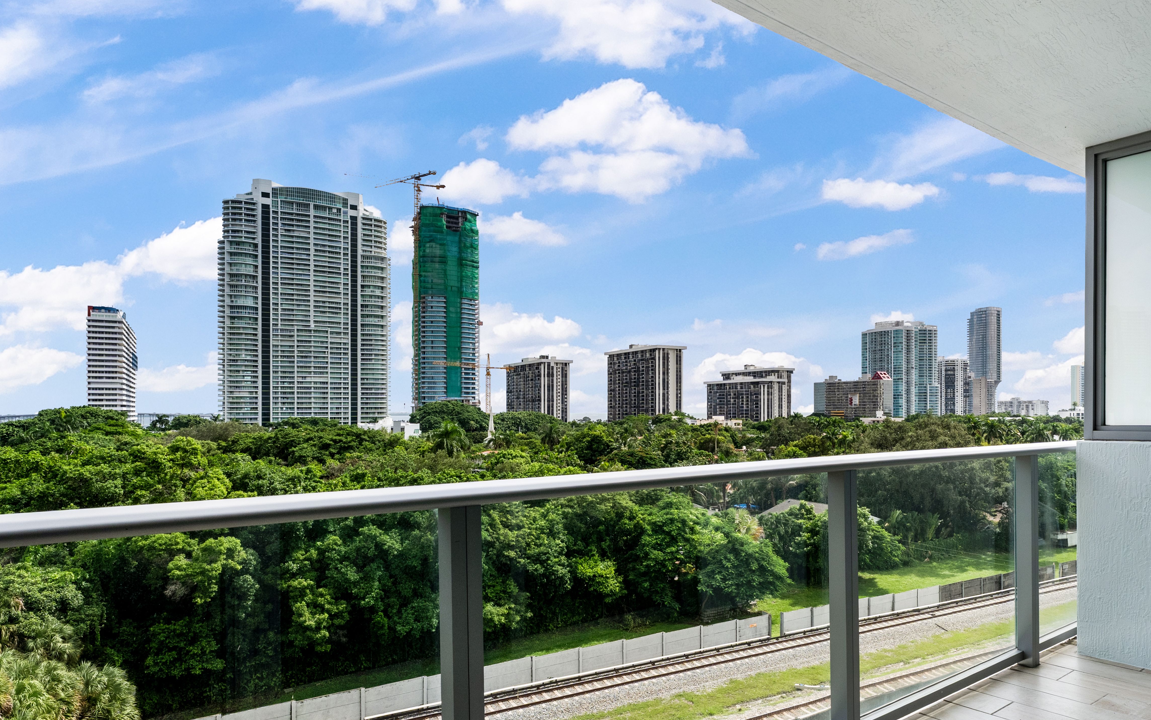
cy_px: 399
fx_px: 690
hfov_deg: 78.4
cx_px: 708
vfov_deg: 55.0
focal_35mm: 22
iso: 320
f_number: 11
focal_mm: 14
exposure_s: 1/400
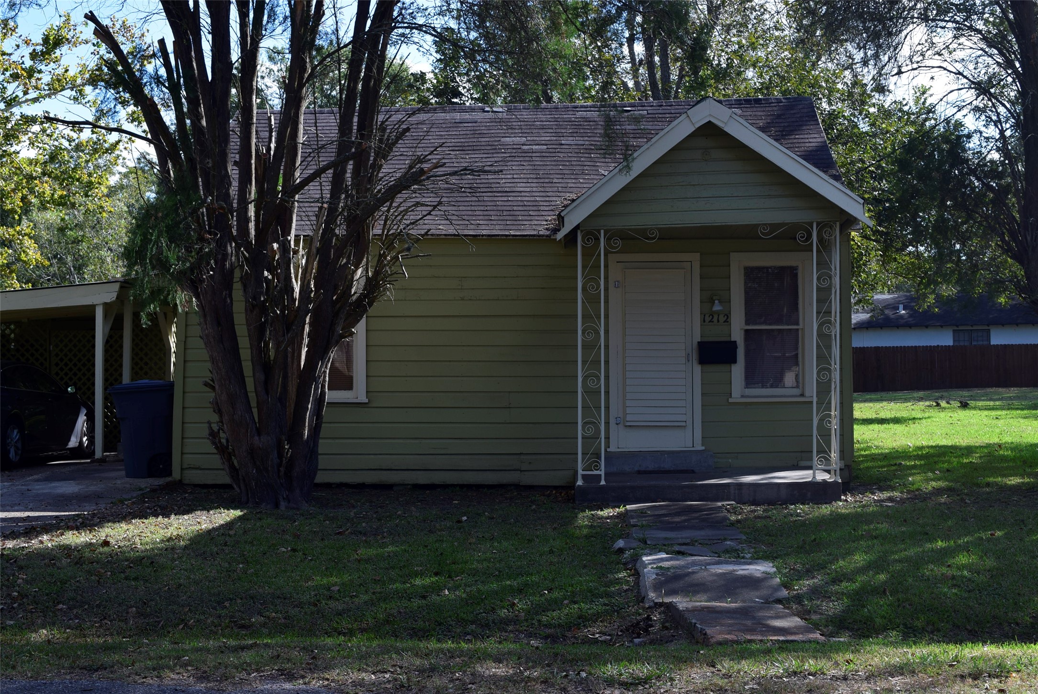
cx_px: 519
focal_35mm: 51
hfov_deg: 38.9
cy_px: 347
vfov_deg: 26.5
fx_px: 1471
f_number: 10
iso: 180
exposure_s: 1/200
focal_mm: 34
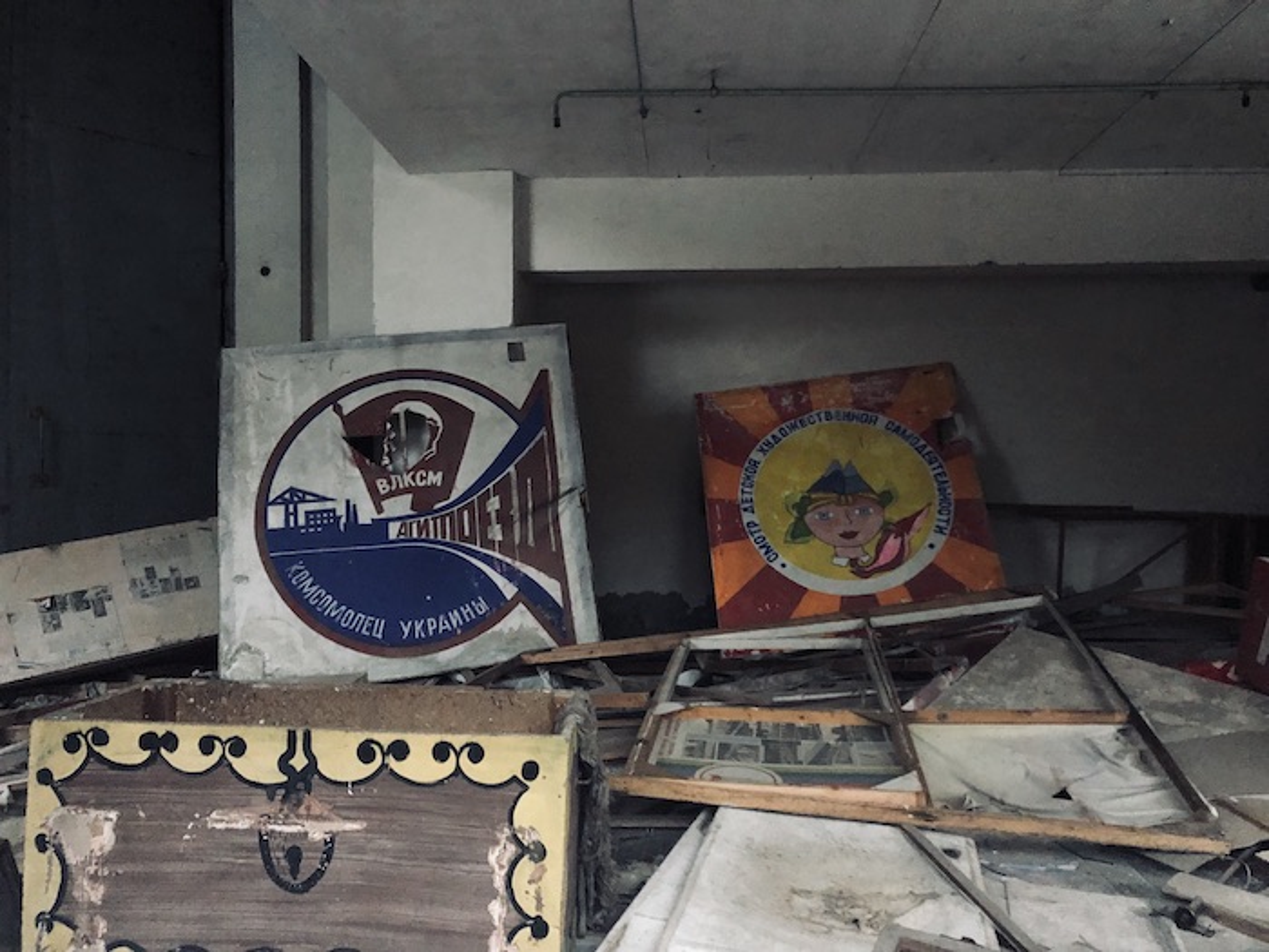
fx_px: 1026
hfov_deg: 63.4
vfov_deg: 49.7
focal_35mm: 28
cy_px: 476
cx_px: 634
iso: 125
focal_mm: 4
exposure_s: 1/4
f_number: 1.8
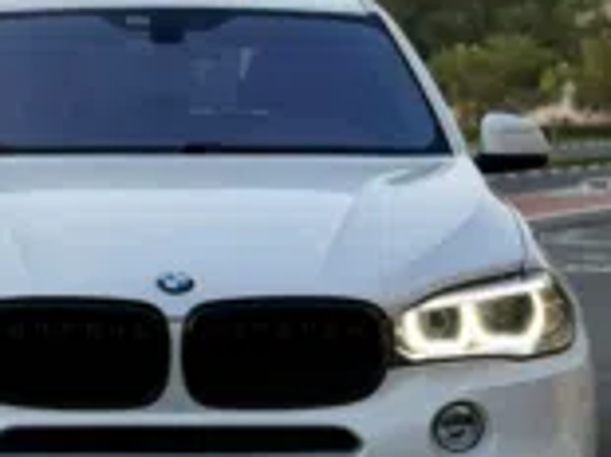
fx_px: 2187
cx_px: 166
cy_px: 102
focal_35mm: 124
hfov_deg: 15.8
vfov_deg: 11.9
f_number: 1.78
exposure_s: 1/951
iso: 64
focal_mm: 6.76
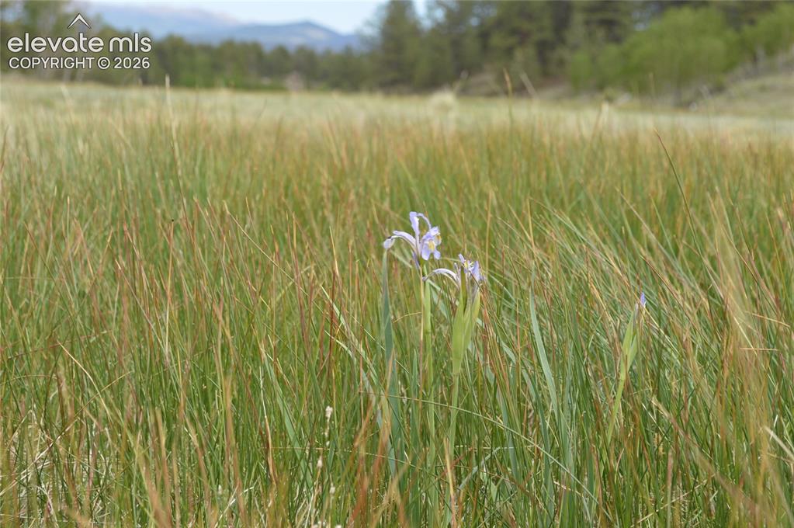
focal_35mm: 68
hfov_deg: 29.9
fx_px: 1487
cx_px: 397
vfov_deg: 20.1
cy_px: 264
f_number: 6.3
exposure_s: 1/160
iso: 100
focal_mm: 45
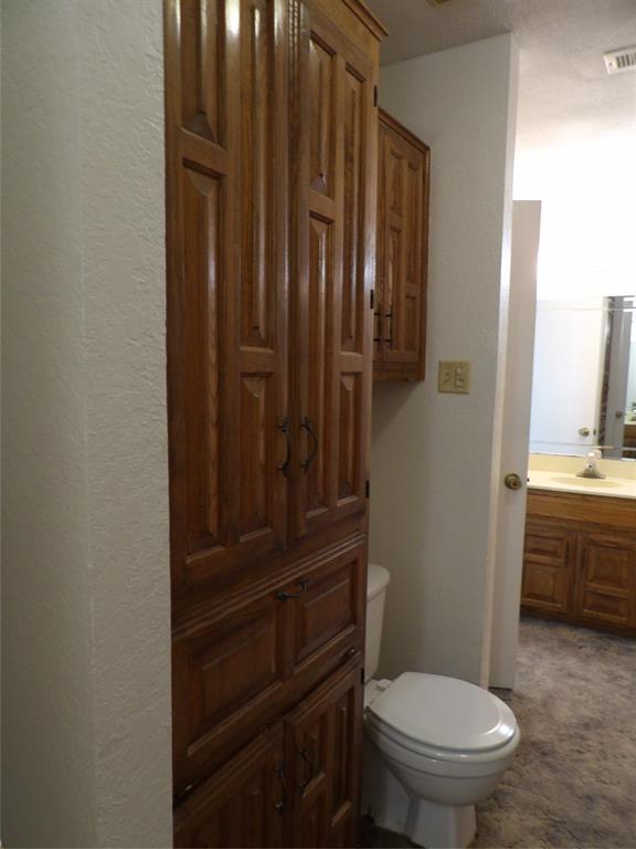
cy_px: 424
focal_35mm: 24
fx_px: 588
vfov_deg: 71.6
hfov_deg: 56.8
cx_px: 318
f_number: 3.2
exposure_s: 1/17
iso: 281
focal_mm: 4.3
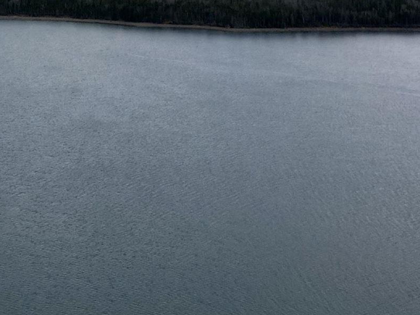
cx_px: 82
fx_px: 1129
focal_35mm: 93
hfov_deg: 20.8
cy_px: -27
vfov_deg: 15.5
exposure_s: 1/4000
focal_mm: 6.72
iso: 140
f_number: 1.7
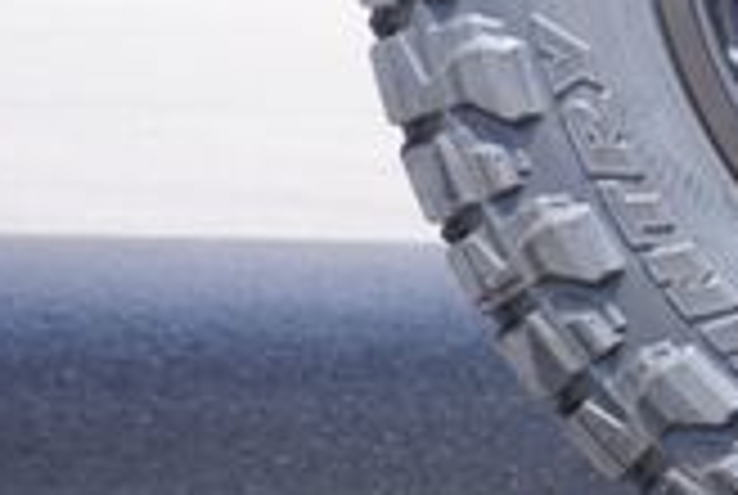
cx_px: 1310
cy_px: -189
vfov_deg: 5.7
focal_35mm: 240
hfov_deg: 8.3
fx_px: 4928
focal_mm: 41
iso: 100
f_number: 5.6
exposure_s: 1/80
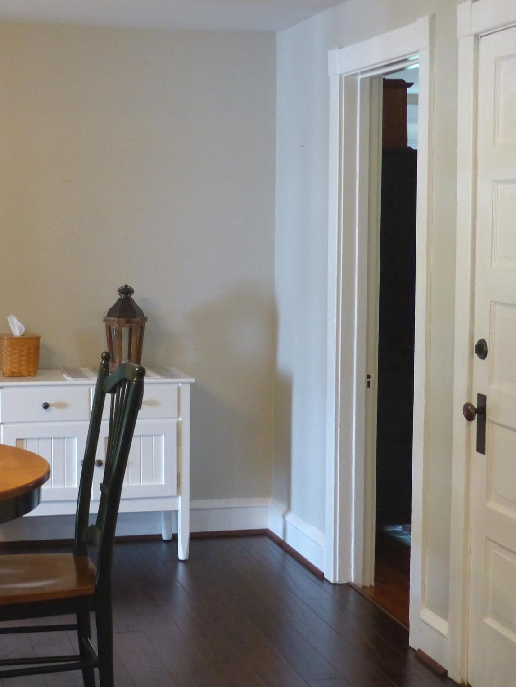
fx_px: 1332
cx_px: 199
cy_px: 344
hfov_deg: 21.9
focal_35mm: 67
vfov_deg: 29.0
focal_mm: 9.1
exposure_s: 1/40
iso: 400
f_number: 2.8
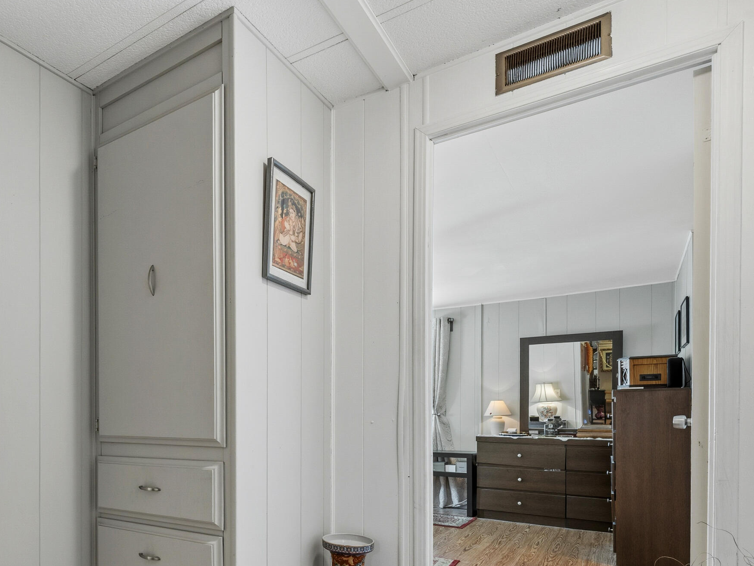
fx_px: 501
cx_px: 195
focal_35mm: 23
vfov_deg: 56.8
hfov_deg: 69.4
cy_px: 403
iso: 250
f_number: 9
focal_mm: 14
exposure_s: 2.5
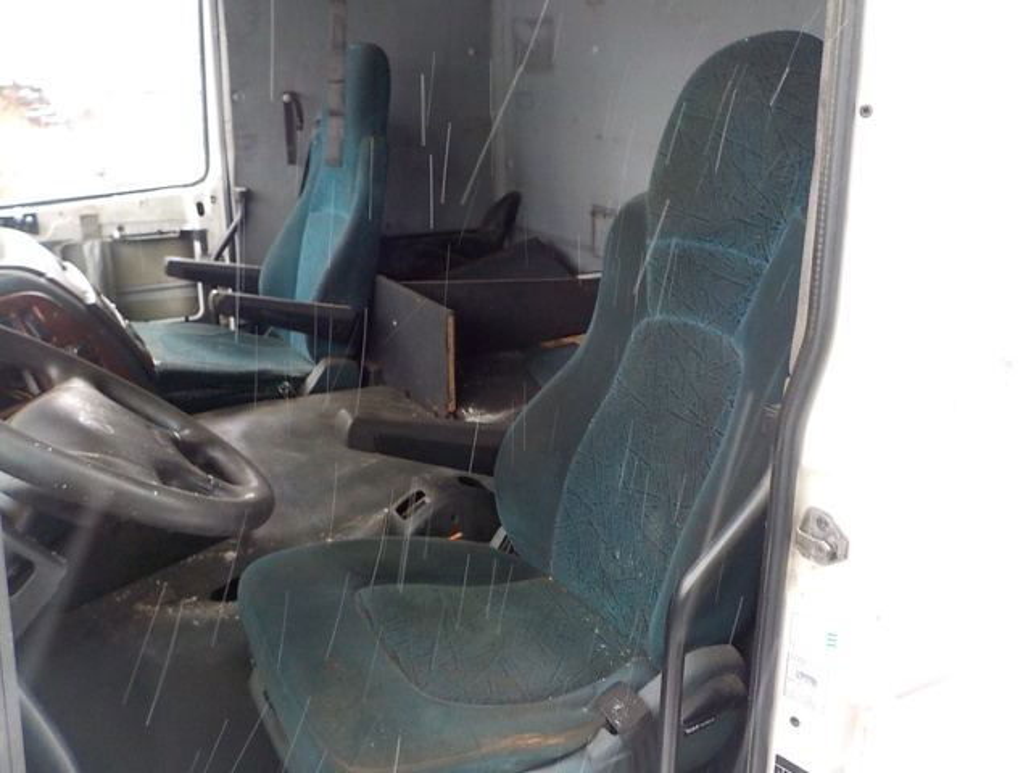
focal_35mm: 30
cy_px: 386
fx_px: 894
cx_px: 516
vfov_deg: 46.8
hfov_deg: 60.0
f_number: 3.3
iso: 280
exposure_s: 1/30
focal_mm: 4.1
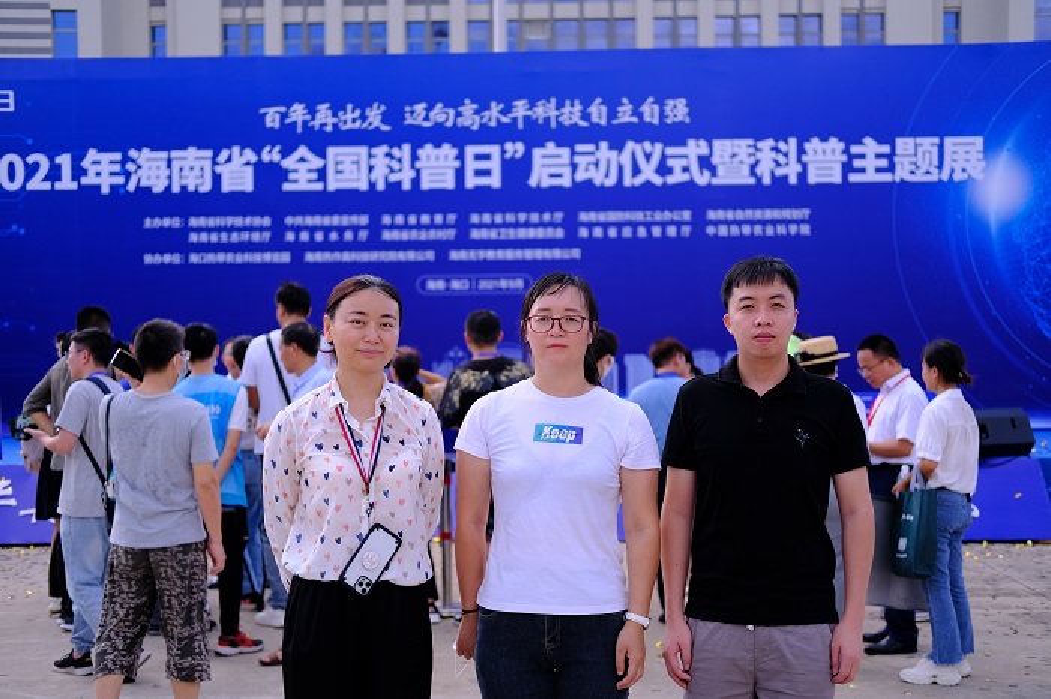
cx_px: 526
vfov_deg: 25.5
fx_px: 1547
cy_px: 350
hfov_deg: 37.5
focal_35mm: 53
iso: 320
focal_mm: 35
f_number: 2
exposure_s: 1/3500
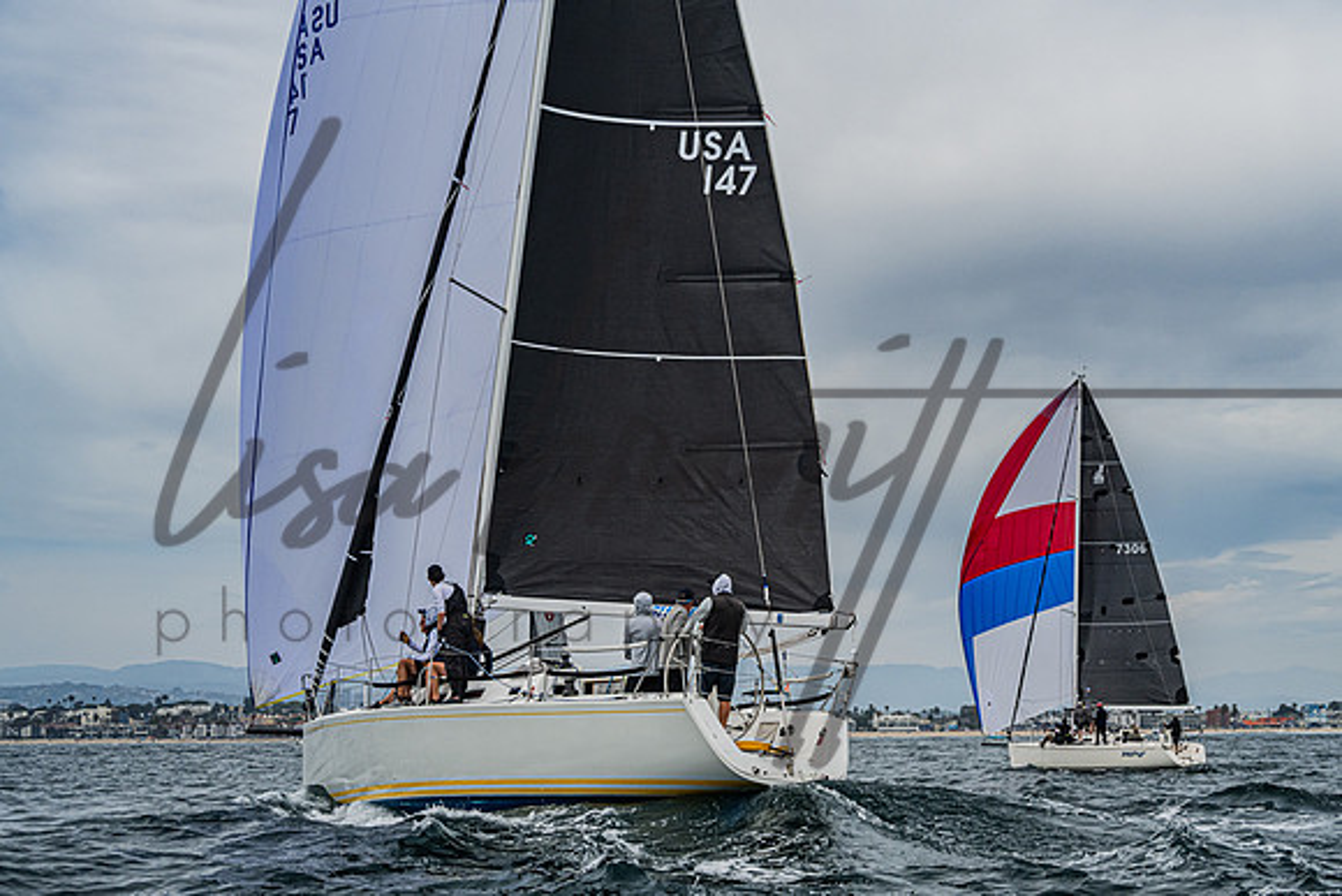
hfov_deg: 36.5
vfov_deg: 24.9
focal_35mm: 54
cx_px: 816
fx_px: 2027
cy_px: 509
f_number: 8
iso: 400
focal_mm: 44
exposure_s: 1/2500
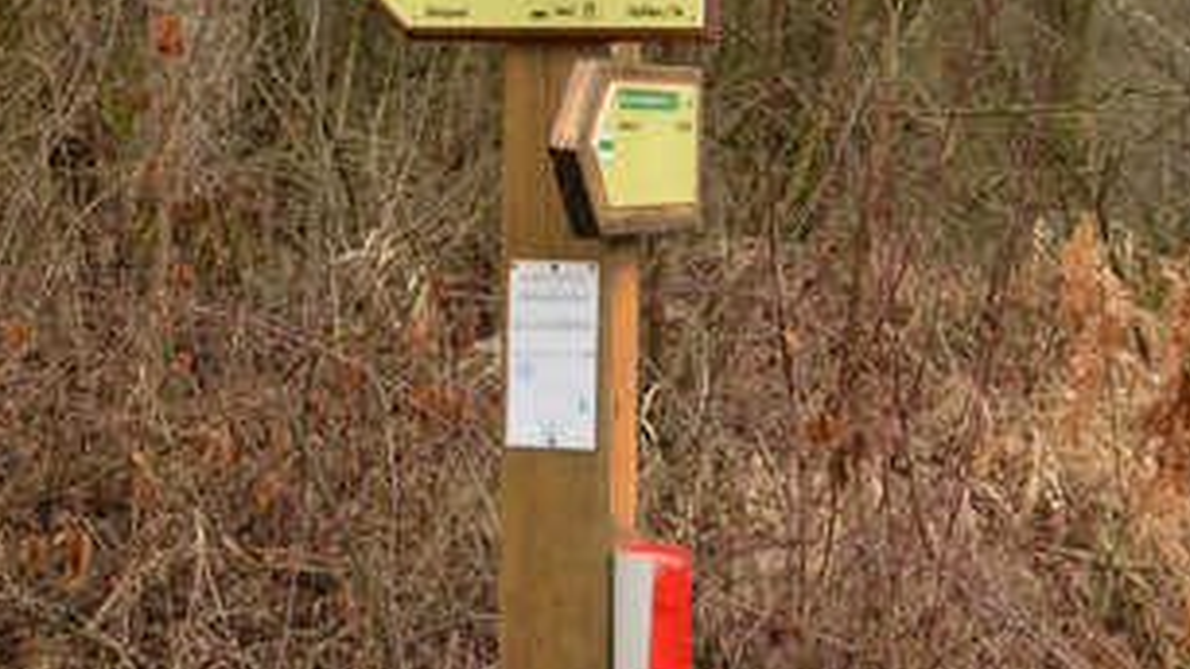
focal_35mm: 105
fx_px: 3313
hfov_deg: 20.4
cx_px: 552
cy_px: -47
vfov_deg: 11.4
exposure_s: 1/100
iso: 200
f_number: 5
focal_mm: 32
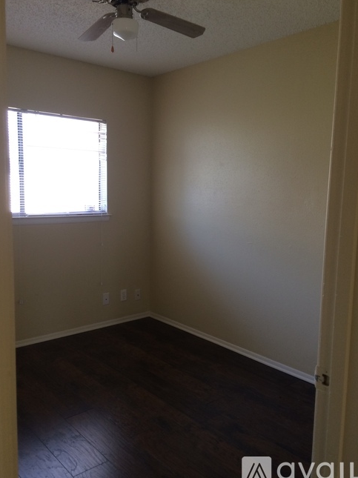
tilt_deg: -9.8
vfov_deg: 60.0
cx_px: 176
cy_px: 239
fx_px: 414
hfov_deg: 46.8
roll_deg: +0.9
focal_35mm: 30
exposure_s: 1/30
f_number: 2.2
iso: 80
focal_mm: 4.15
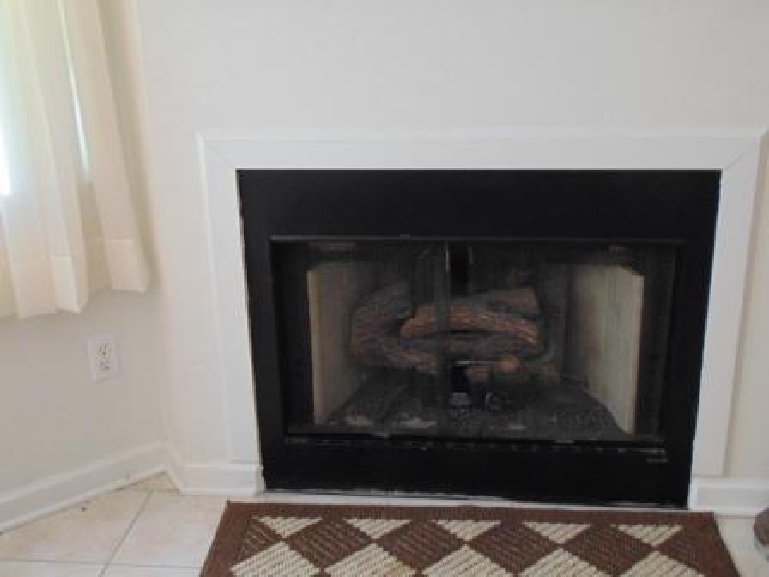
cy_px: 288
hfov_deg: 44.8
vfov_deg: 34.3
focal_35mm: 42
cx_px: 384
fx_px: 933
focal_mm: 7.6
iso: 400
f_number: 3.3
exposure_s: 1/15
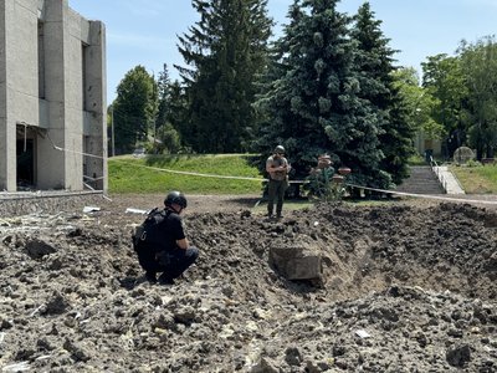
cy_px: 186
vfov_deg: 30.3
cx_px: 248
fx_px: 689
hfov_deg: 39.7
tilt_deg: -0.8
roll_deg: +0.3
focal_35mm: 48
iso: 64
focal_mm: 6.76
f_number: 1.78
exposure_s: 1/1818
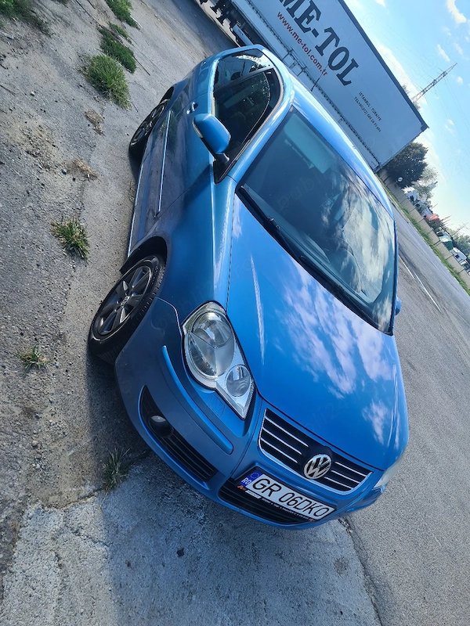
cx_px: 235
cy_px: 313
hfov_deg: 53.1
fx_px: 471
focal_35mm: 26
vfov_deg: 67.3
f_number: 1.8
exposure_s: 1/769
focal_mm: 5.4
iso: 50
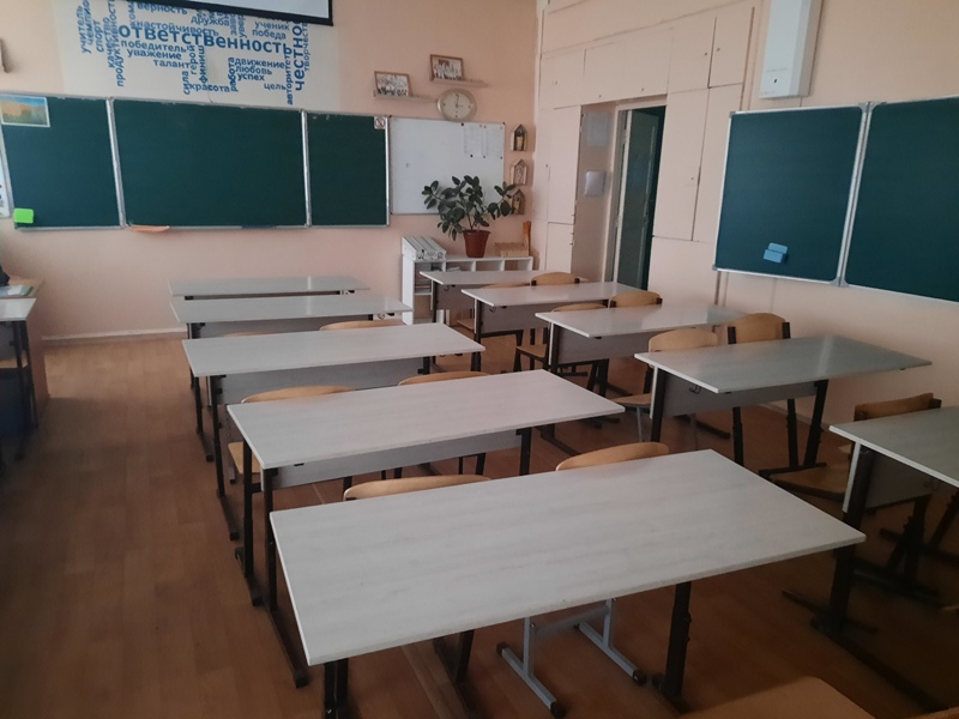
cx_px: 480
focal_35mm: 25
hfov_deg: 69.4
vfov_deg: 54.9
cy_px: 360
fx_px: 693
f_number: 2
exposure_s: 1/20
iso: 1250
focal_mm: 4.6
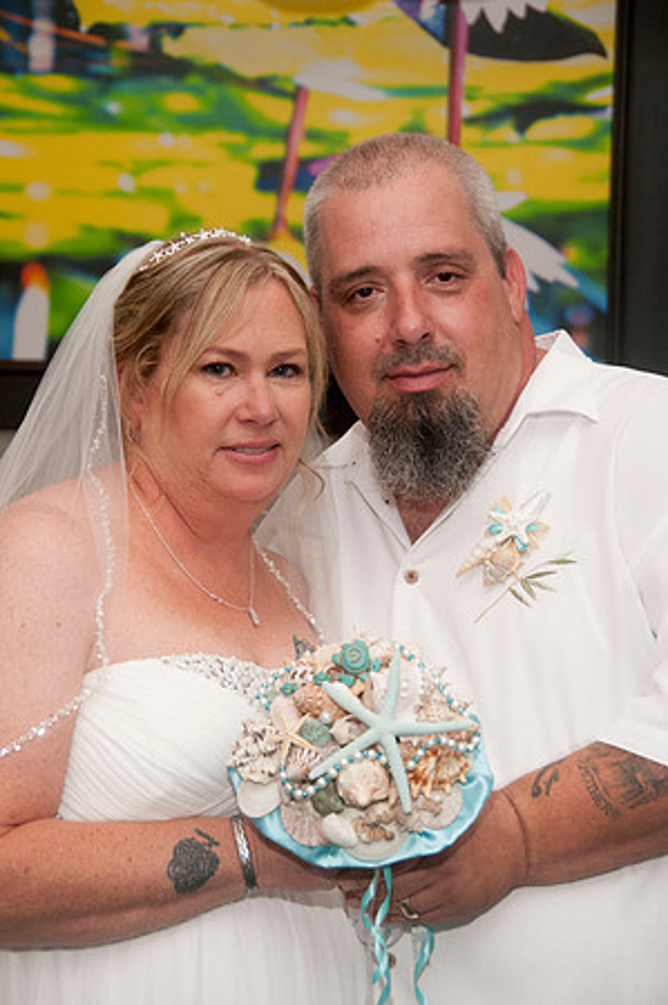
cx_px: 334
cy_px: 502
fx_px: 2594
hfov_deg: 14.7
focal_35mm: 93
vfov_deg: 21.9
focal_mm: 62
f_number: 5.6
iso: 400
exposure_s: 1/60
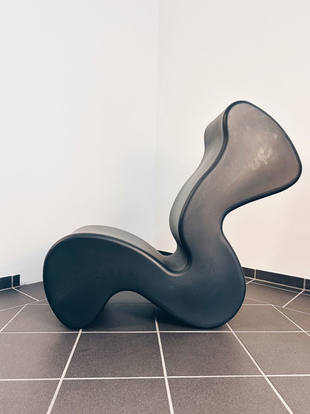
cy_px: 208
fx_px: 299
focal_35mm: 25
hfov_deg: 54.9
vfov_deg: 69.4
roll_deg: -0.7
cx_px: 159
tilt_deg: -2.9
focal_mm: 6.86
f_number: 1.78
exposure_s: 1/121
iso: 160
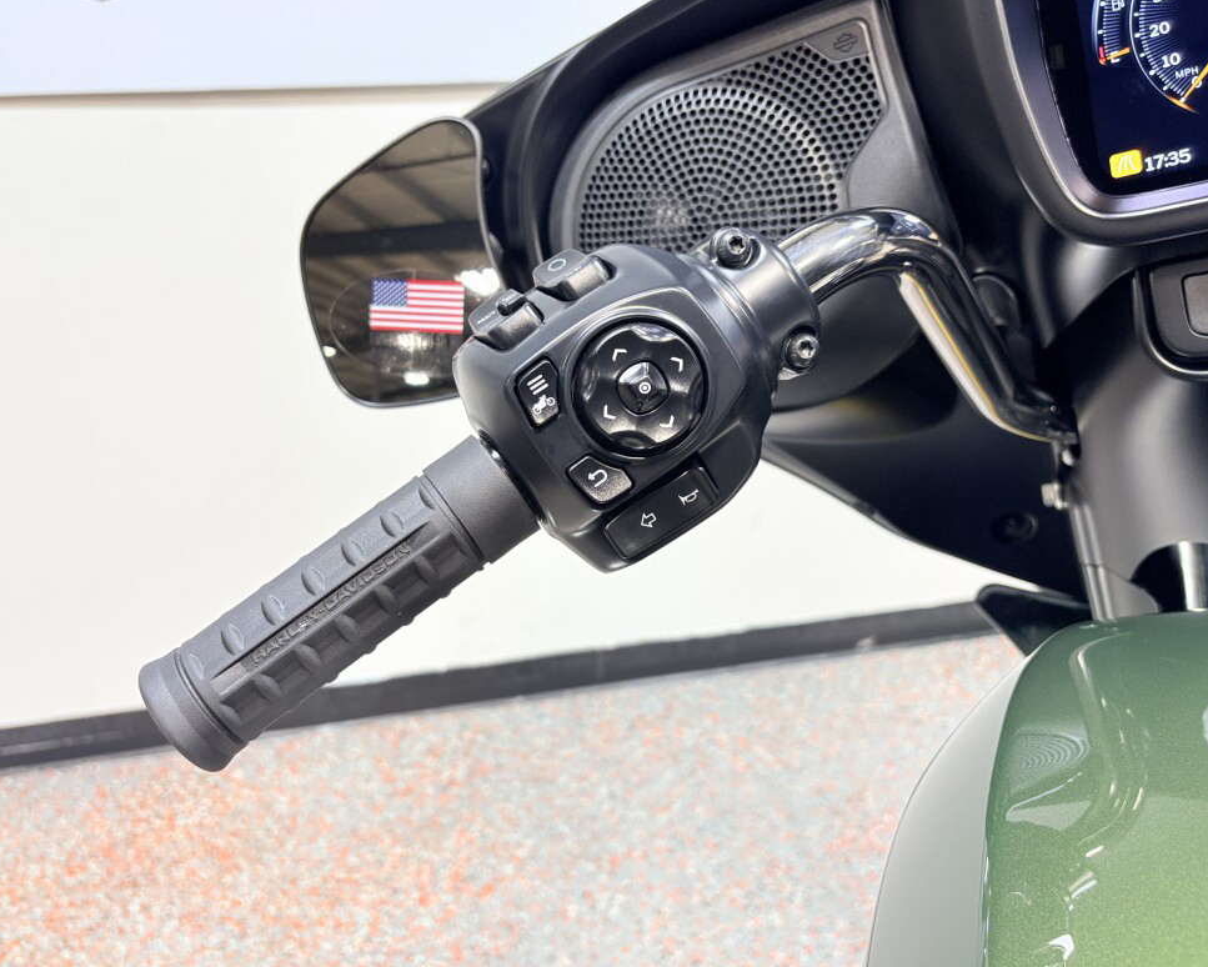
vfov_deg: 51.5
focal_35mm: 28
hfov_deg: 62.1
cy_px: 477
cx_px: 567
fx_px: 1001
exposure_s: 1/120
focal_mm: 5.96
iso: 50
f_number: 1.6
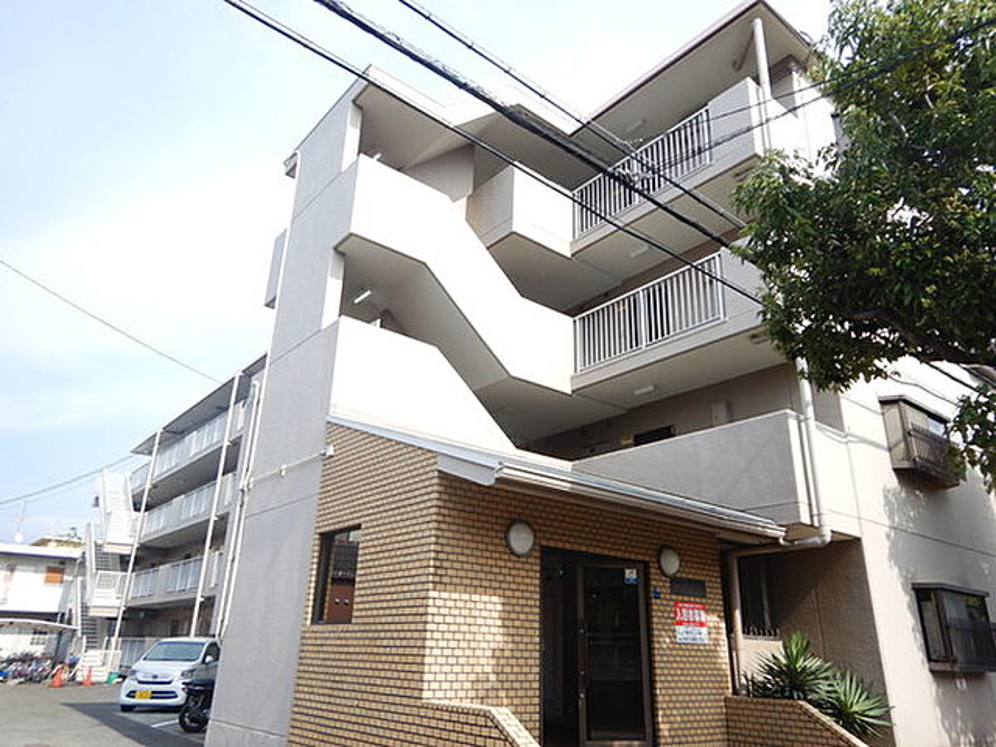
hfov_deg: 71.6
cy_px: 374
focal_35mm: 24
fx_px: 691
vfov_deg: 56.8
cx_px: 498
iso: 125
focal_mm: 4.3
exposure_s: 1/1000
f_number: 2.8
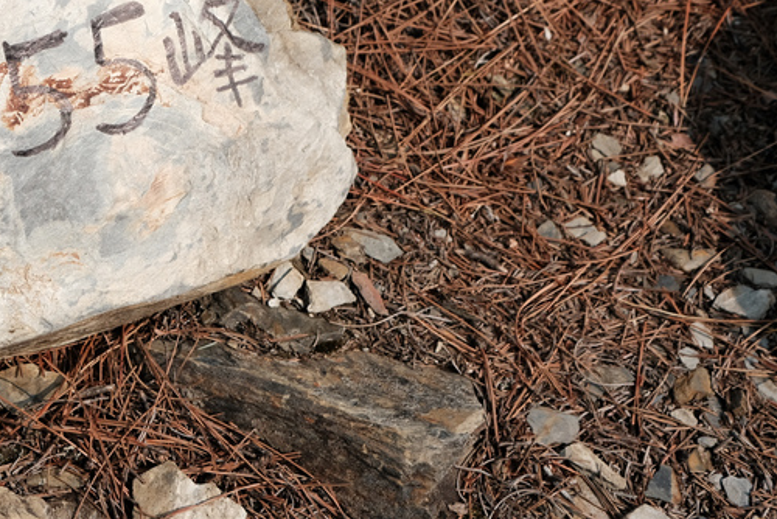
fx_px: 1512
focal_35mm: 70
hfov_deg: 27.6
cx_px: 47
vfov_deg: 19.2
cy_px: 78
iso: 400
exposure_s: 1/1300
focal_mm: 23
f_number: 5.6
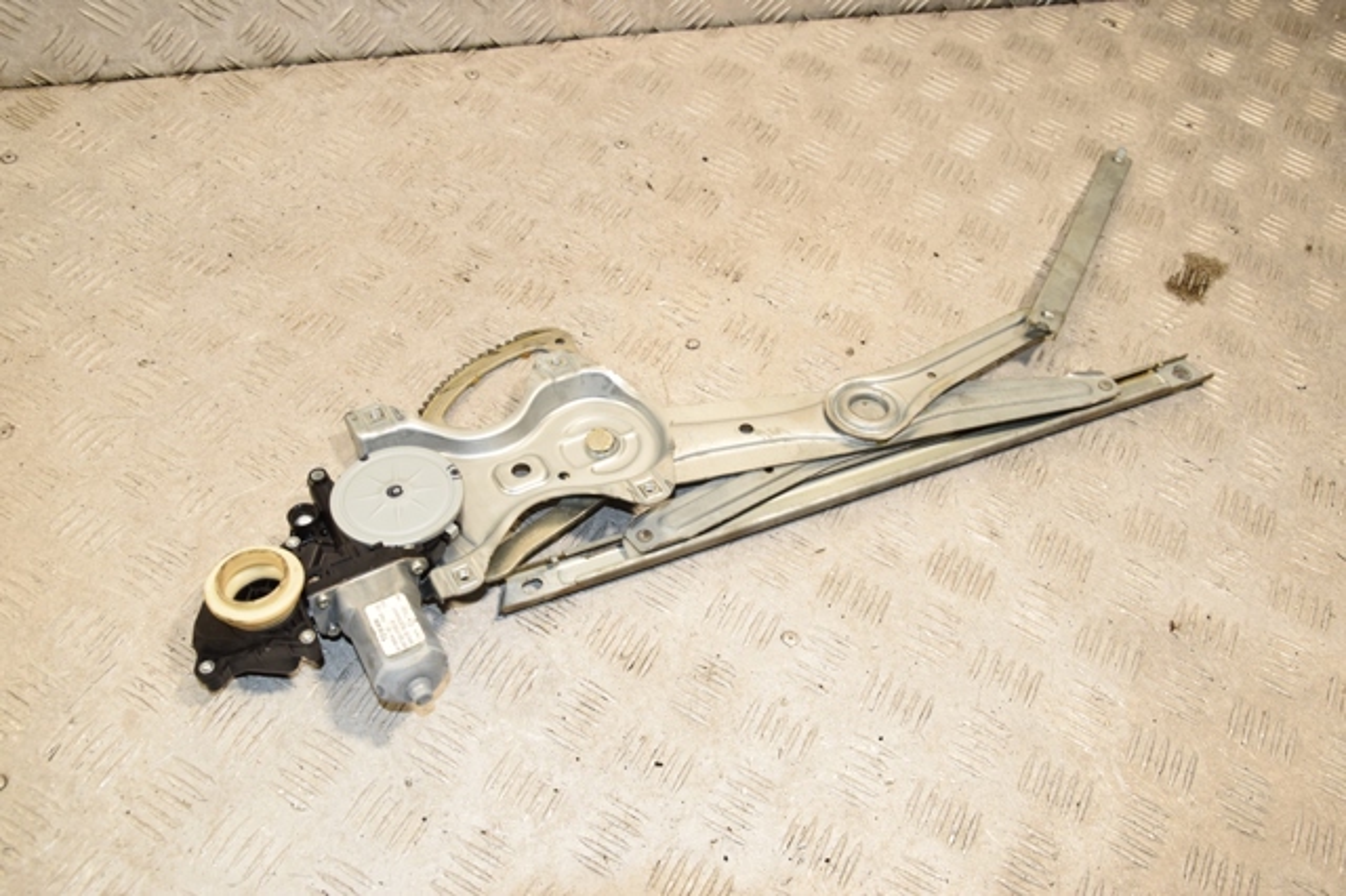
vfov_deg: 39.9
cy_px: 448
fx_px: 1233
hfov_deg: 57.2
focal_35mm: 33
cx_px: 673
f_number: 9
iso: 800
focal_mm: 22
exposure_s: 1/200
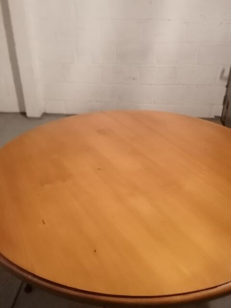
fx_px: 303
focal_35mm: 34
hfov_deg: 41.8
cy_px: 154
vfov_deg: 54.0
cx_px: 116
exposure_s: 1/16.7
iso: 1250
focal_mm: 4.75
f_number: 1.8
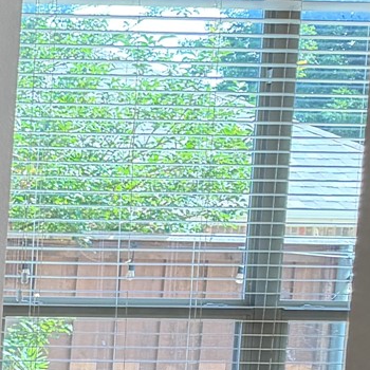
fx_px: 1500
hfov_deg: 10.5
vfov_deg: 13.7
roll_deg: -0.9
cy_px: 426
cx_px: -693
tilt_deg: -5.6
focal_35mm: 124
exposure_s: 1/120
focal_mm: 6.76
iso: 160
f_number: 1.78
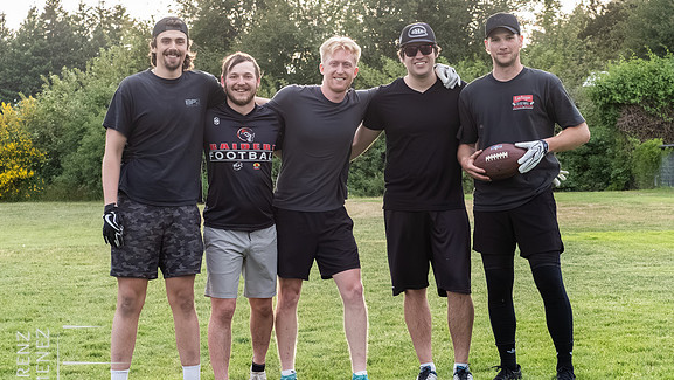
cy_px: 201
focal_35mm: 112
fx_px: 2002
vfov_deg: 10.8
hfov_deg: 19.1
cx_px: 336
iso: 3200
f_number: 4.5
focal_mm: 46
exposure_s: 1/1250
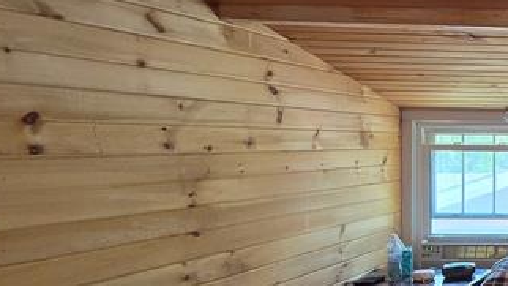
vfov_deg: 26.5
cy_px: 161
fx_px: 606
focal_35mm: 45
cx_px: 715
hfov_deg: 30.9
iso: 160
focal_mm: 2.2
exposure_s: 1/60
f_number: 2.2
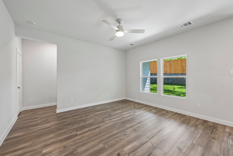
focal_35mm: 14
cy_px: 78
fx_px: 91
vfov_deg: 81.2
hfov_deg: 104.3
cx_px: 116
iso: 400
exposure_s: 1/15
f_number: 8
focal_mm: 14
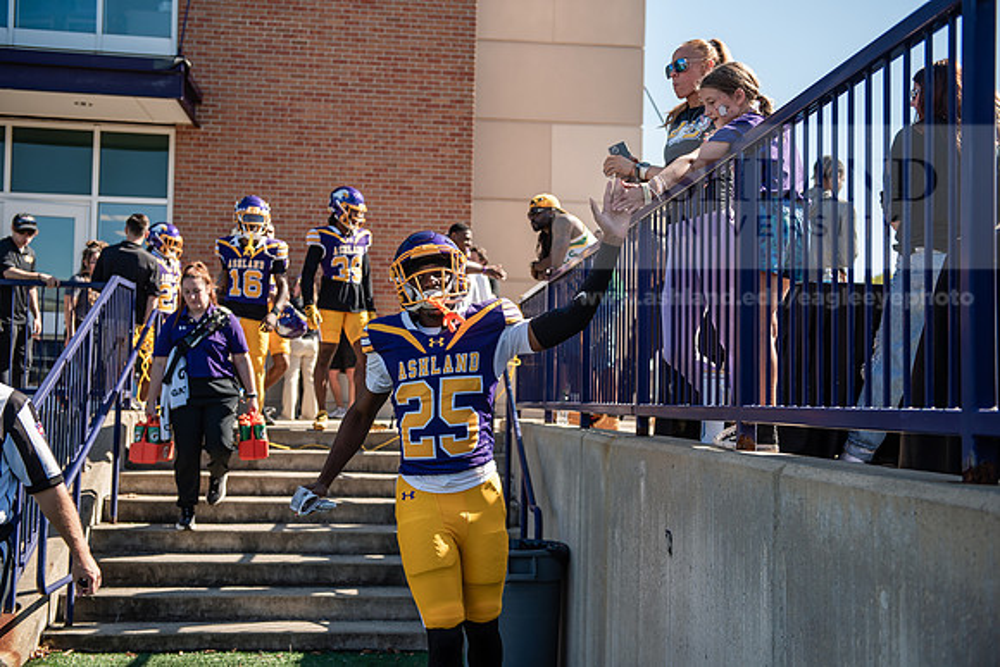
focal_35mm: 48
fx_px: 1334
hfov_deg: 41.1
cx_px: 500
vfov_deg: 28.1
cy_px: 334
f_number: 3.5
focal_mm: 48
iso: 125
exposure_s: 1/500
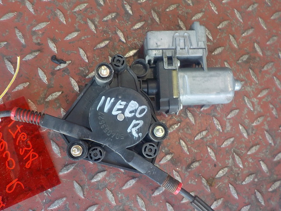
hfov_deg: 60.0
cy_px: 106
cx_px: 140
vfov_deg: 46.8
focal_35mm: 30
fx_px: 244
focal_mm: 4.1
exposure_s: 1/30
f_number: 3.3
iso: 200
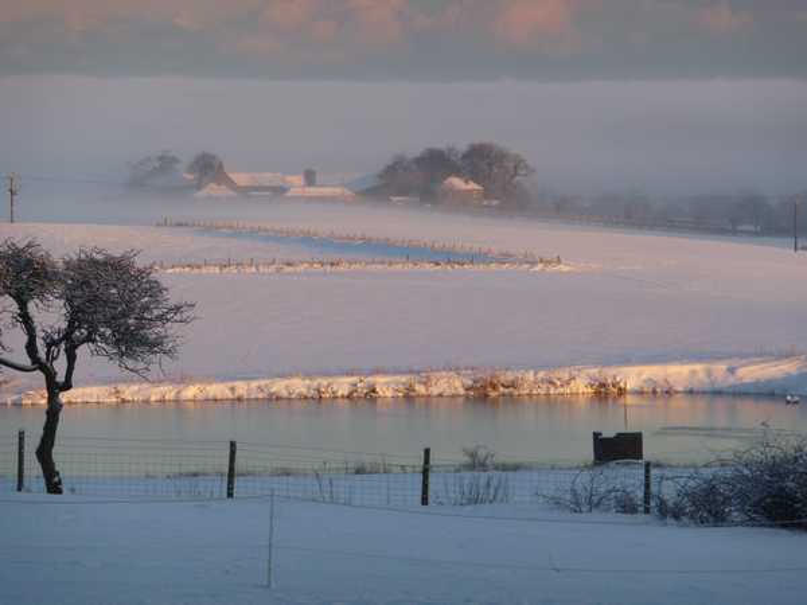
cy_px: 302
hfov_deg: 8.7
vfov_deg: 6.5
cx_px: 404
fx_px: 5315
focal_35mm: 228
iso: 100
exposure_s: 1/200
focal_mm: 39.2
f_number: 4.9
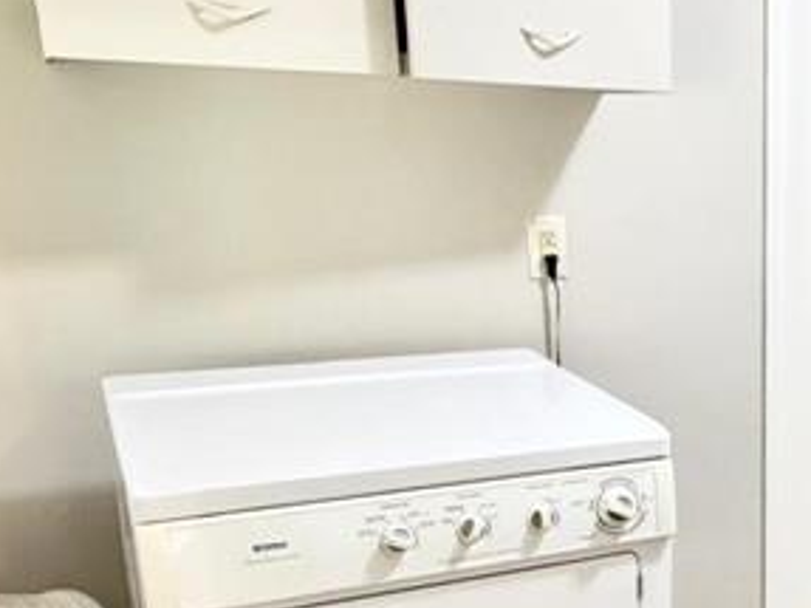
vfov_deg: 28.5
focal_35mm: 50
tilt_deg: -16.6
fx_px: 1171
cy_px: 481
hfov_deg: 33.5
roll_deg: -1.6
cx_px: 882
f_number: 2.2
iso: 1000
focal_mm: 2.22
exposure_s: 1/40
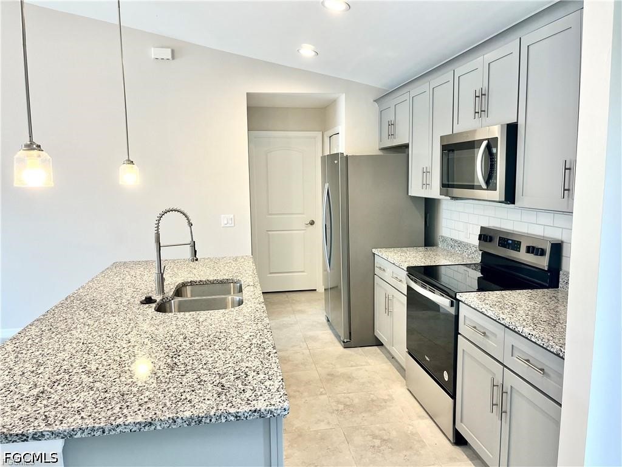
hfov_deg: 67.3
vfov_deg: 53.1
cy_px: 234
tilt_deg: -7.6
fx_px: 467
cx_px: 311
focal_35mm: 26
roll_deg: +1.1
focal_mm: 5.1
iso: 125
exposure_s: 1/120
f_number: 1.6
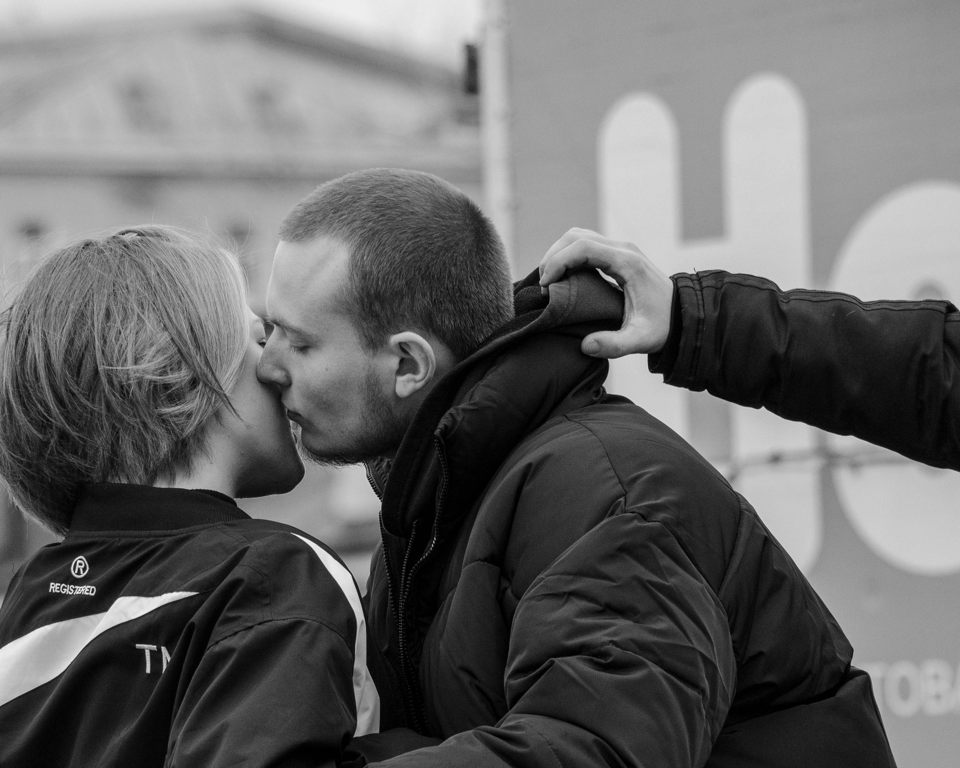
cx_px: 373
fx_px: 7415
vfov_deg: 5.9
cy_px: 489
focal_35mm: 261
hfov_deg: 7.4
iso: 250
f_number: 4.8
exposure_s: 1/320
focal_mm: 120
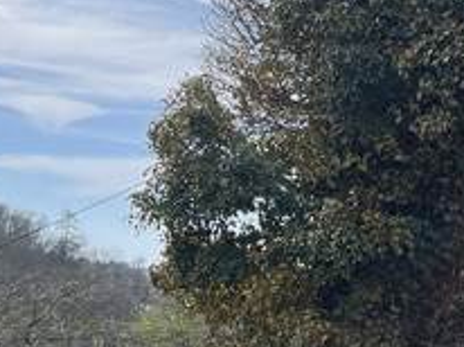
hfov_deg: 17.1
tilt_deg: -2.6
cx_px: 741
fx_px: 1352
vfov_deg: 14.4
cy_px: 345
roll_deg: -1.7
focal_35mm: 101
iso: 50
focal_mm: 5.1
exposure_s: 1/2062
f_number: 1.6
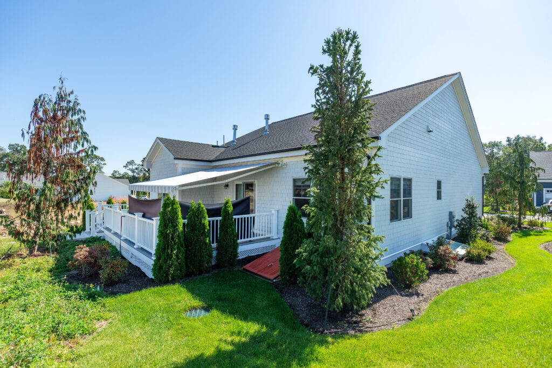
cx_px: 276
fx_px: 261
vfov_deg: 70.5
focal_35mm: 17
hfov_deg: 93.3
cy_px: 184
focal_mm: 17
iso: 200
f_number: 7.1
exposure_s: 1/320
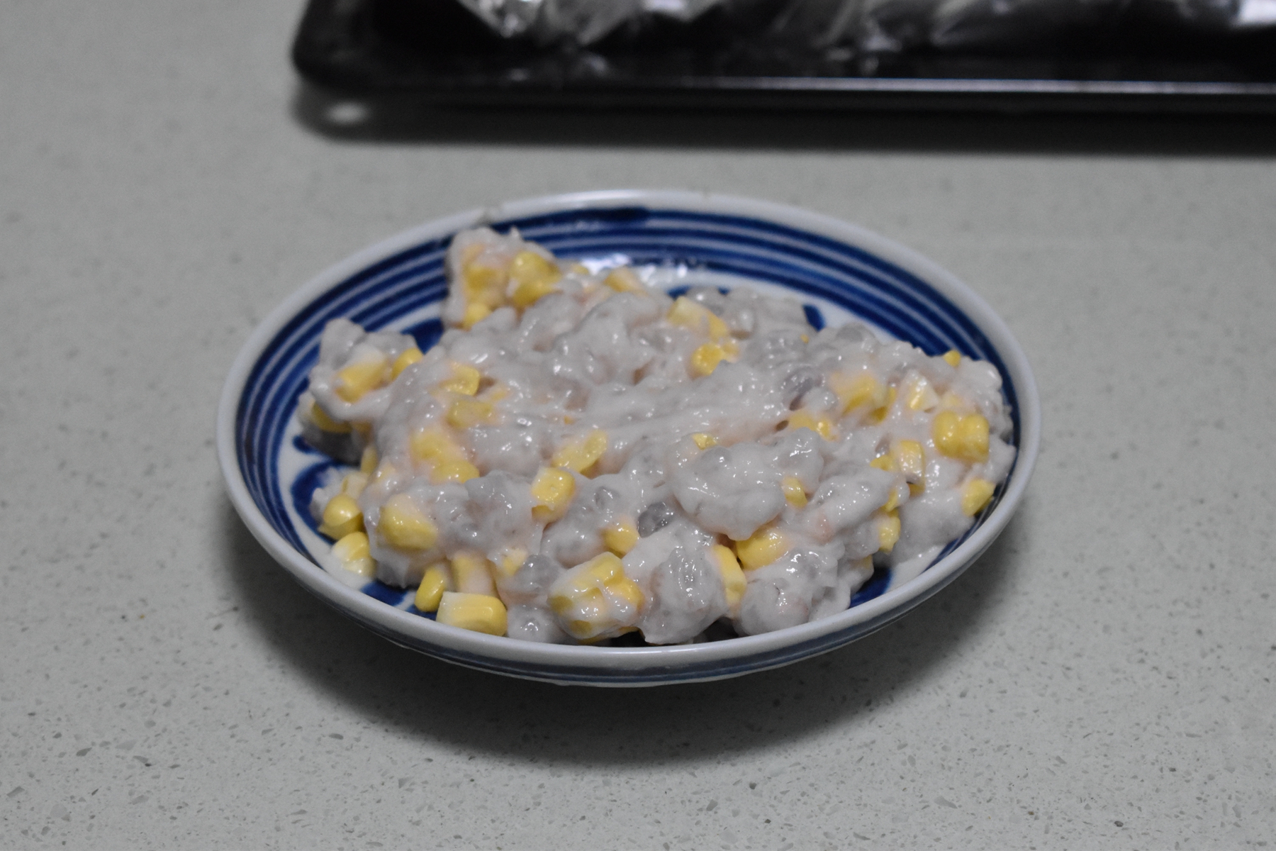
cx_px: 638
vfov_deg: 16.6
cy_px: 426
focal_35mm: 82
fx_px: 2924
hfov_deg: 24.6
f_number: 5.6
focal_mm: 55
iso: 4000
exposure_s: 1/100
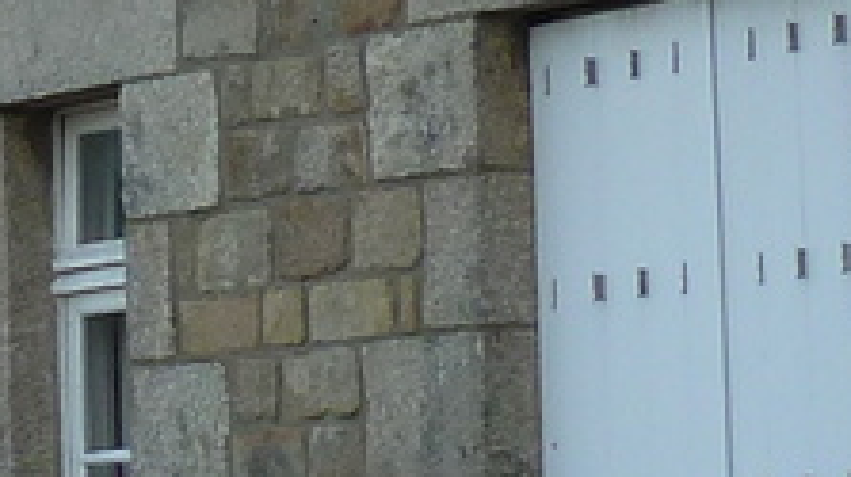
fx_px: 6178
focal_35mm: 274
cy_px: 725
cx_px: -1328
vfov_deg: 4.4
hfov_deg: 7.3
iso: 80
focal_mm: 5.7
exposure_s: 1/200
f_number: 4
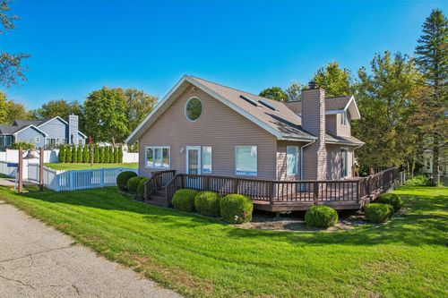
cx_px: 224
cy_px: 149
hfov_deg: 78.6
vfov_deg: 57.2
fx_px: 274
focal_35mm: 22
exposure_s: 1/1250
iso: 110
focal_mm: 8.4
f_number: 2.8
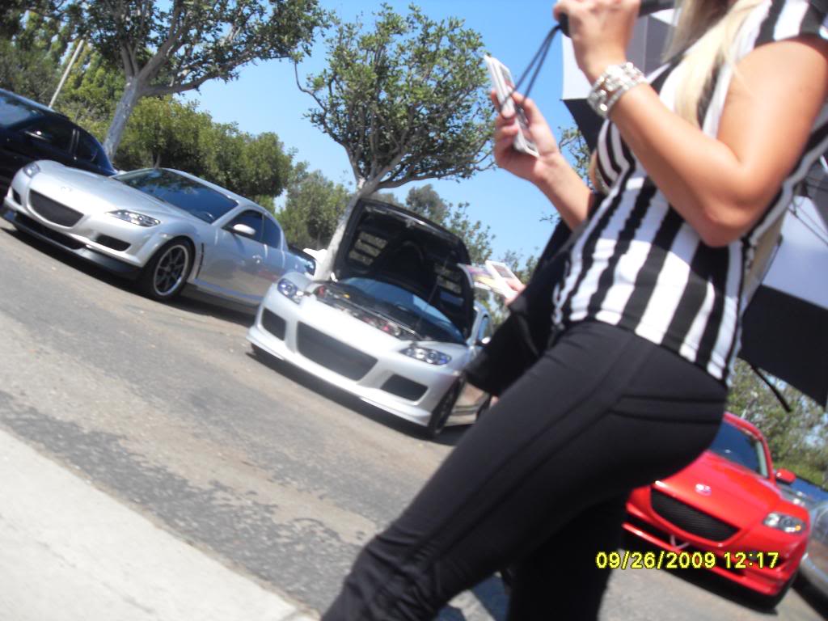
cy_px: 310
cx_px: 414
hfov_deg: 54.0
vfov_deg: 41.8
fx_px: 813
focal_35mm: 34
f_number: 7
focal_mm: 6.3
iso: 80
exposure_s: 1/180
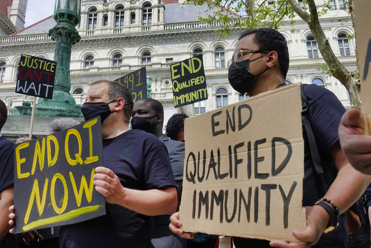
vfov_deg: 37.8
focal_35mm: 35
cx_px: 186
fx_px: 361
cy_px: 124
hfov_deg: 54.4
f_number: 4.5
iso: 125
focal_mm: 12.81
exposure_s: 1/500
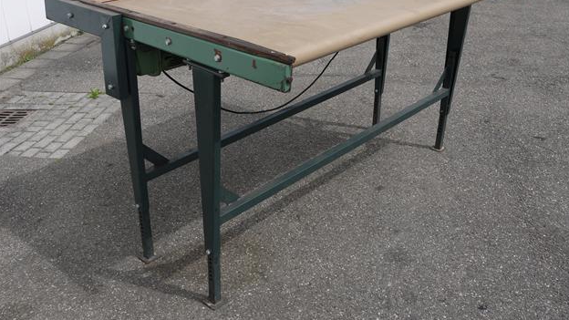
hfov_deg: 52.8
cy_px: 109
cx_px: 288
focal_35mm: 38
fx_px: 573
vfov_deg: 31.0
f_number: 8
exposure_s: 1/400
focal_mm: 17
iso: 100
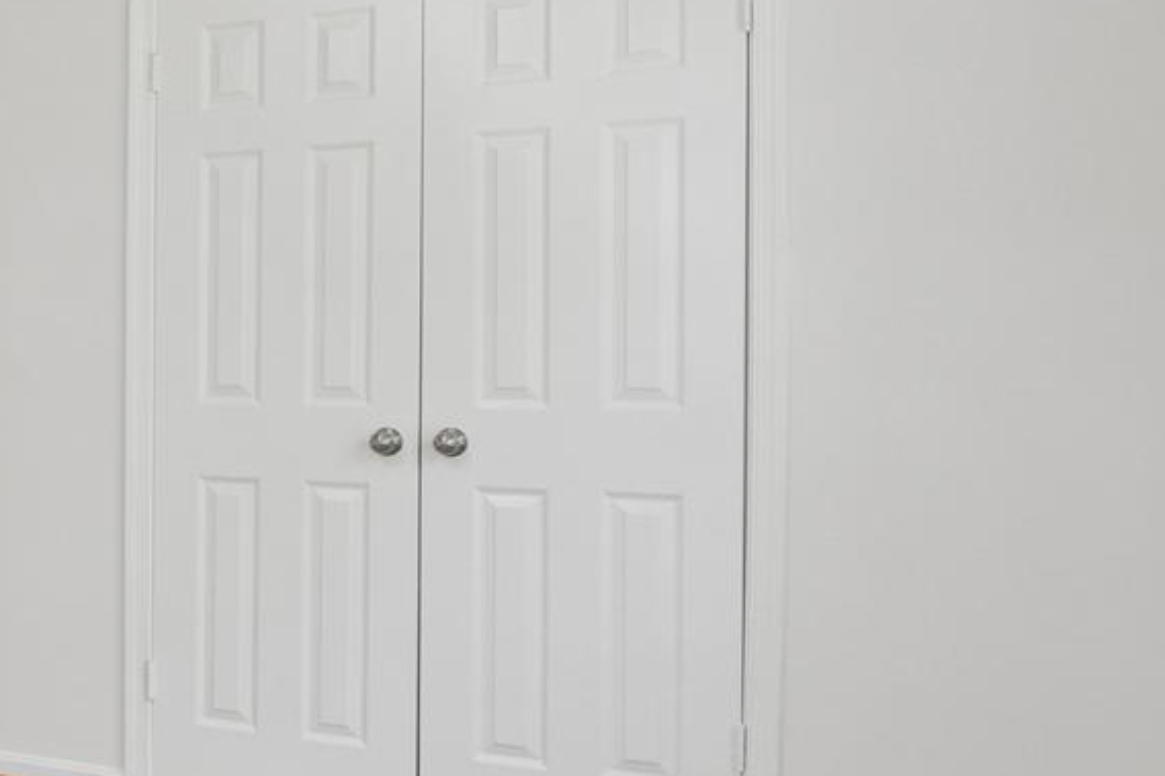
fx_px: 1759
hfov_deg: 28.4
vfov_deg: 24.9
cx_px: -436
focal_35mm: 54
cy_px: 353
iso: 1250
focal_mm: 15.1
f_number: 7.1
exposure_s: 1/125
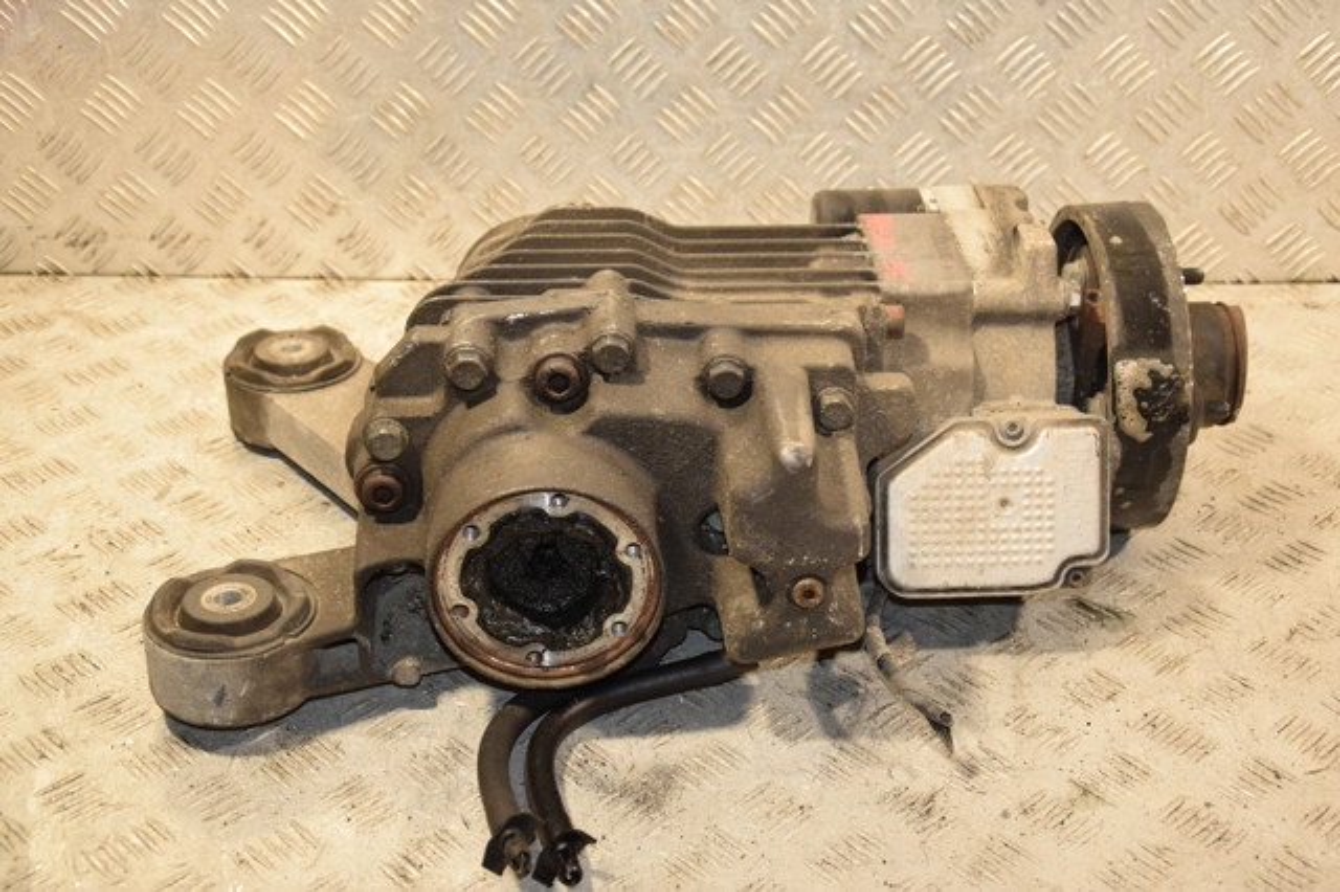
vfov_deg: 23.8
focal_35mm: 57
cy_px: 446
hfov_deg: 35.1
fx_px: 2120
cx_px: 670
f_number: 5
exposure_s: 1/200
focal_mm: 38
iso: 800
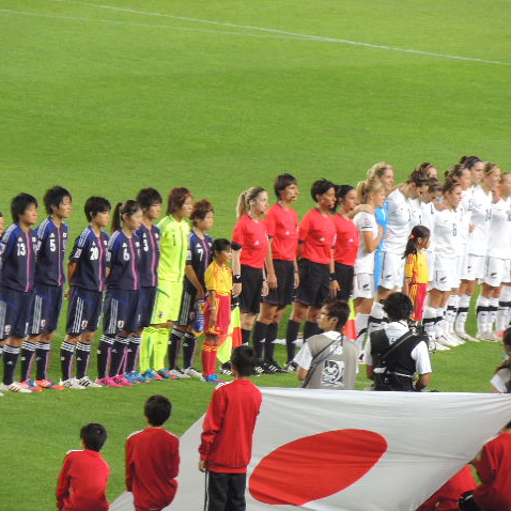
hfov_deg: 3.0
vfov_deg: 3.0
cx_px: 234
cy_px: 256
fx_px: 9887
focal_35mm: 592
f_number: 4.9
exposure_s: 1/60
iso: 450
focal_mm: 89.1
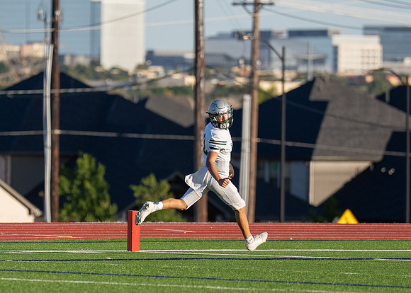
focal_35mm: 490
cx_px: 201
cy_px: 181
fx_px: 5715
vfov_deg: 2.9
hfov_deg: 4.1
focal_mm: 200
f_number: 2.8
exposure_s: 1/3200
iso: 160
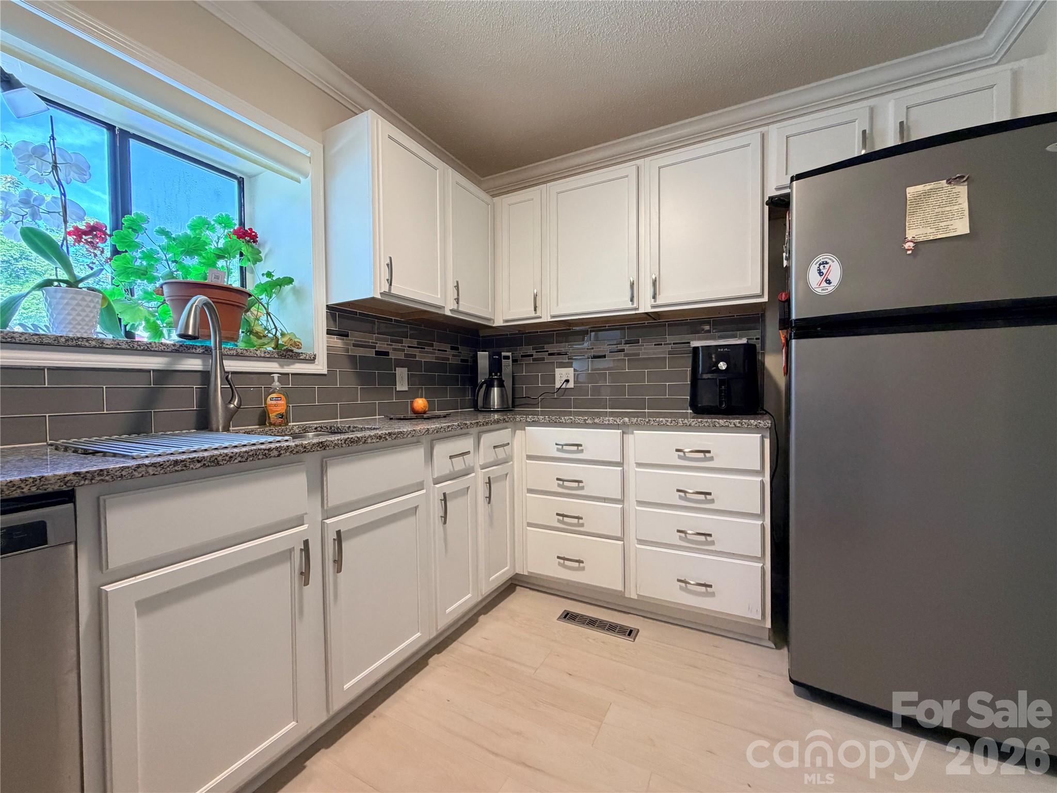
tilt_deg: -0.9
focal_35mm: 14
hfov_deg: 102.1
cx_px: 528
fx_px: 427
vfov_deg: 85.7
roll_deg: +1.2
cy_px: 396
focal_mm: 2.22
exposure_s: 1/60
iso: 400
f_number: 2.2
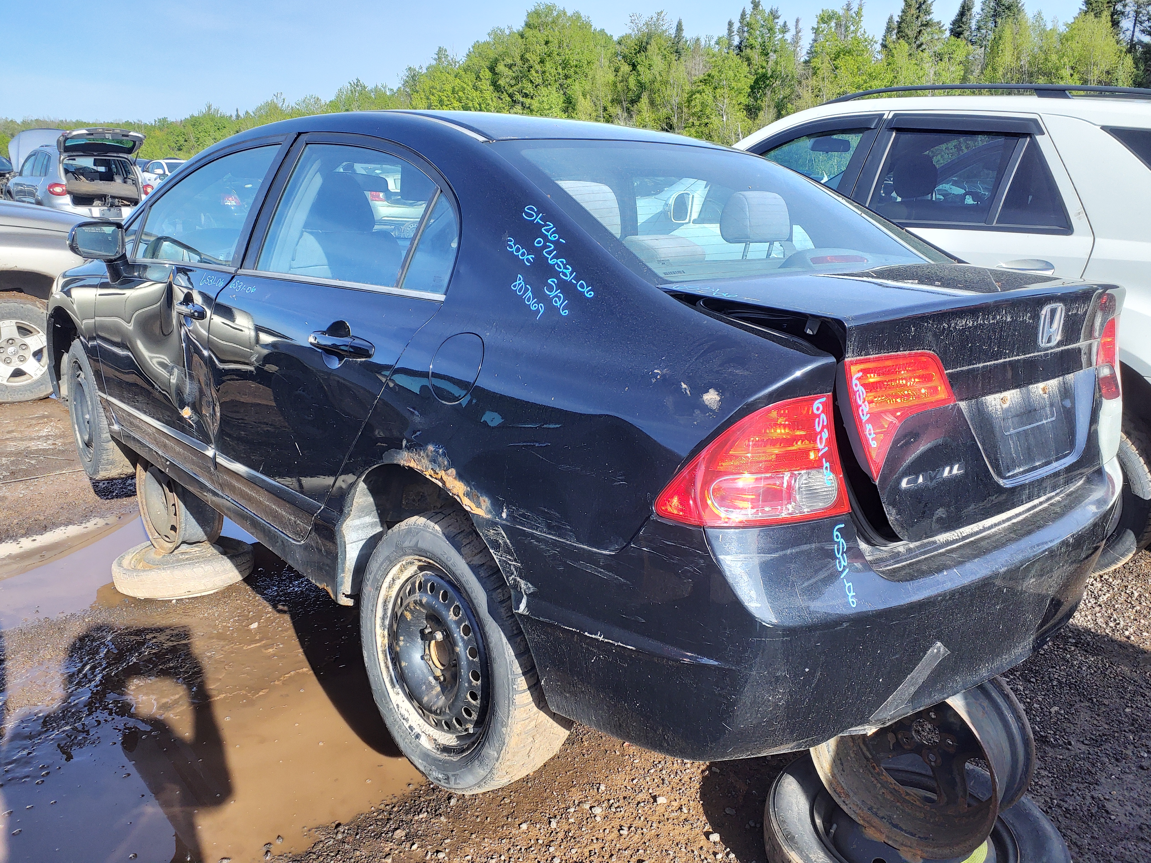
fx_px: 865
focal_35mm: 26
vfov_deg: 53.1
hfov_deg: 67.3
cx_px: 576
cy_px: 432
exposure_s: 1/210
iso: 40
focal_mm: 3.58
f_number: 1.9
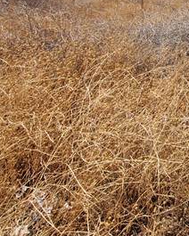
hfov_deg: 23.3
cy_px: -6
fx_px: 343
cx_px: 300
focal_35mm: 49
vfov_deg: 34.2
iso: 50
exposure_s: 1/800
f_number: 2.2
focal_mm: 1.8
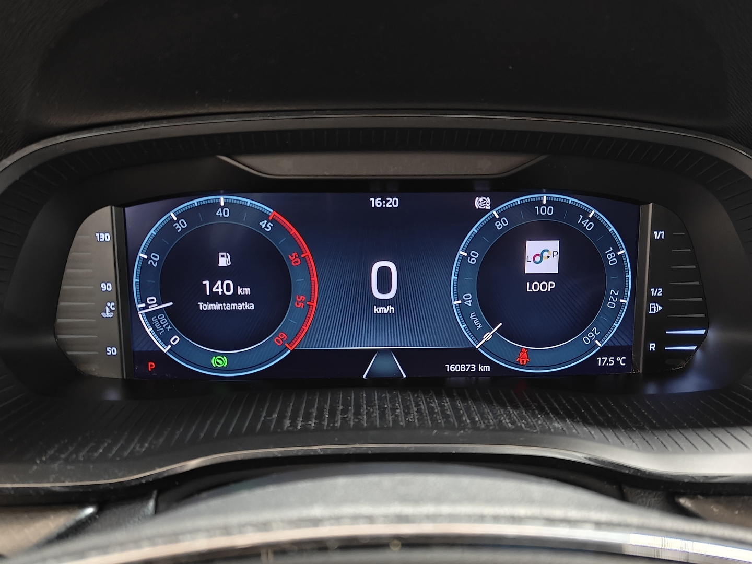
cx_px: 376
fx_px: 652
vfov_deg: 46.8
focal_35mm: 30
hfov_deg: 60.0
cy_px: 282
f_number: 1.8
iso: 2500
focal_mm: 5.59
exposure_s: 1/20
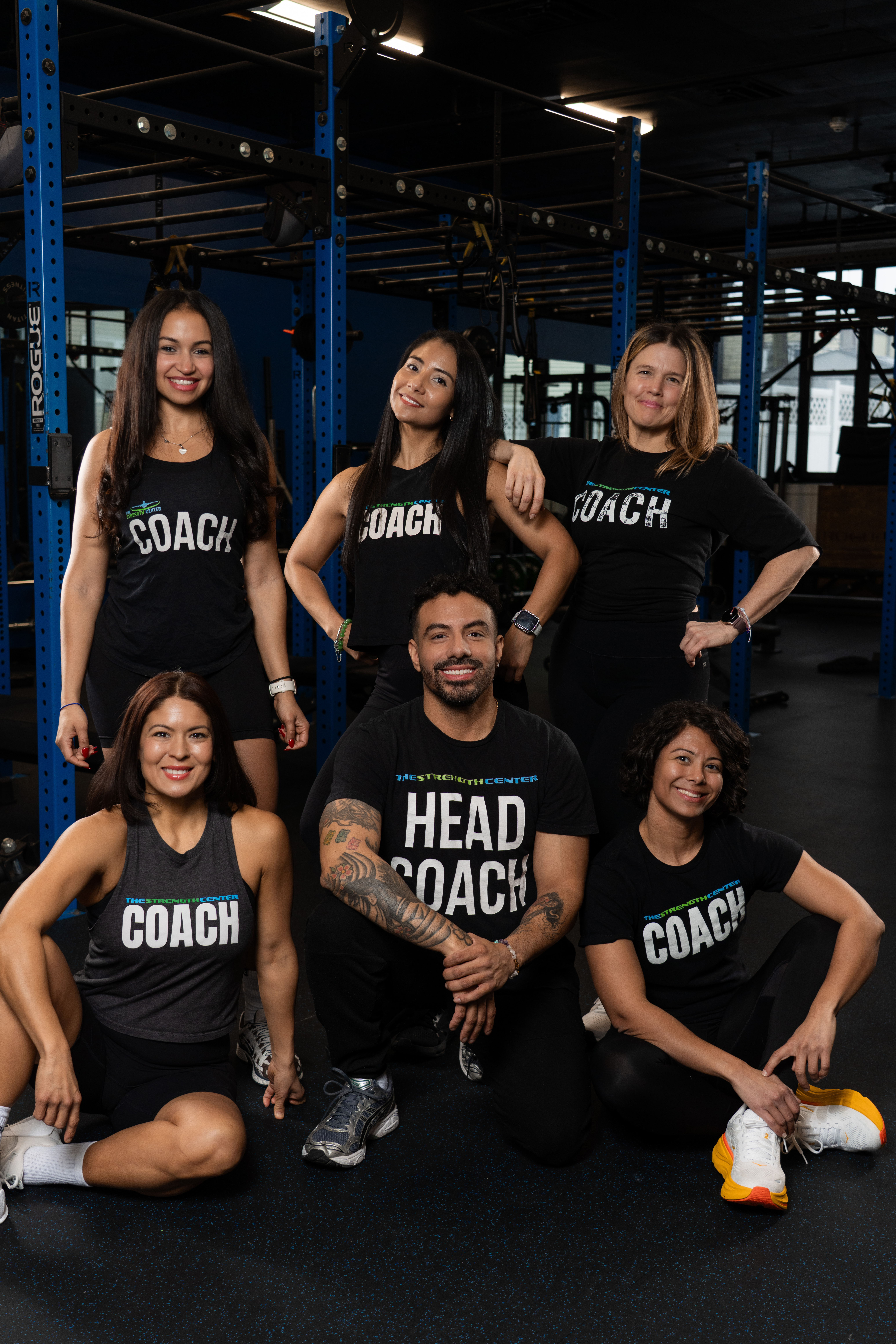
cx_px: 448
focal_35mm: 39
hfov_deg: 34.2
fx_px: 1456
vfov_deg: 49.6
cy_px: 672
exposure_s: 1/125
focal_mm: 39
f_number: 4.5
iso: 400
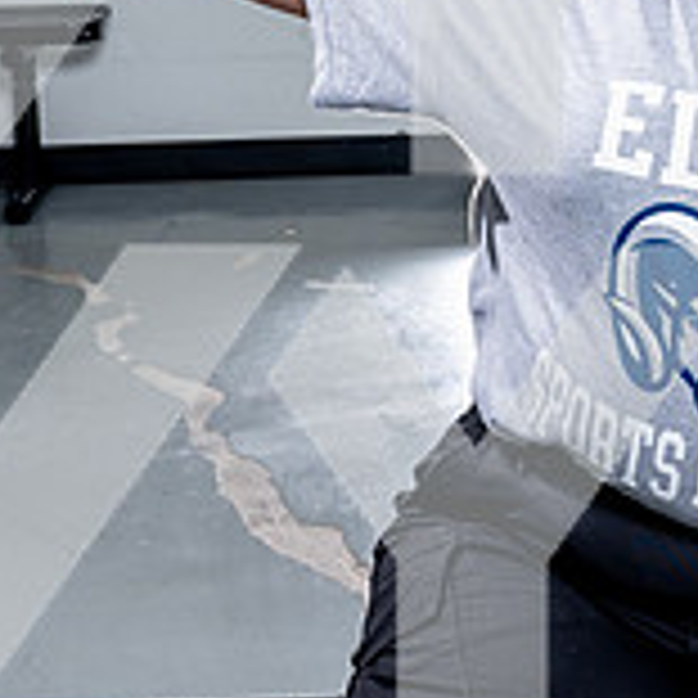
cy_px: -61
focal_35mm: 88
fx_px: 2008
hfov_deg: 19.2
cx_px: 675
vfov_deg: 19.0
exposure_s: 1/250
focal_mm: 26
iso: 100
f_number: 7.1
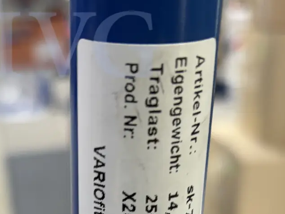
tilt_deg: -22.5
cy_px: 271
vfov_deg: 17.6
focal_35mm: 79
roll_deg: +3.9
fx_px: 650
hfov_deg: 24.6
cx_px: 93
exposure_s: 1/50
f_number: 1.6
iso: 200
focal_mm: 5.96
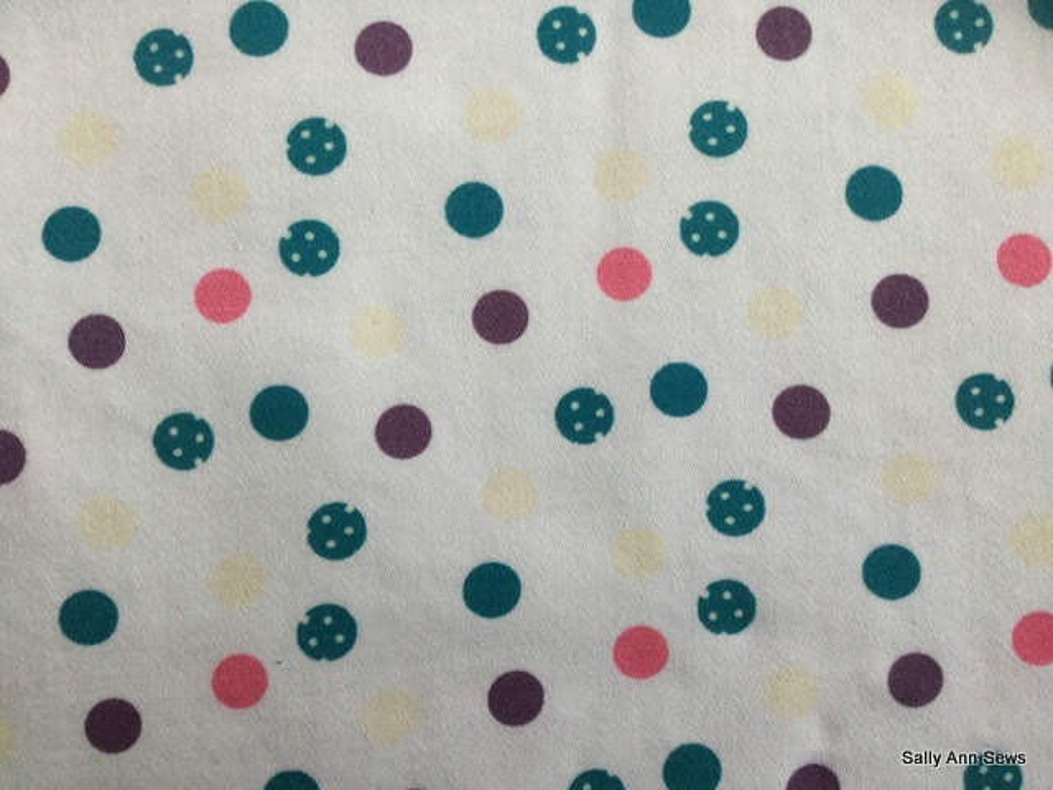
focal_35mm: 31
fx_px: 943
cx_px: 526
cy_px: 395
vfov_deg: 45.4
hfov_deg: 58.4
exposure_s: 1/33
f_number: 2.4
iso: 100
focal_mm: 3.3
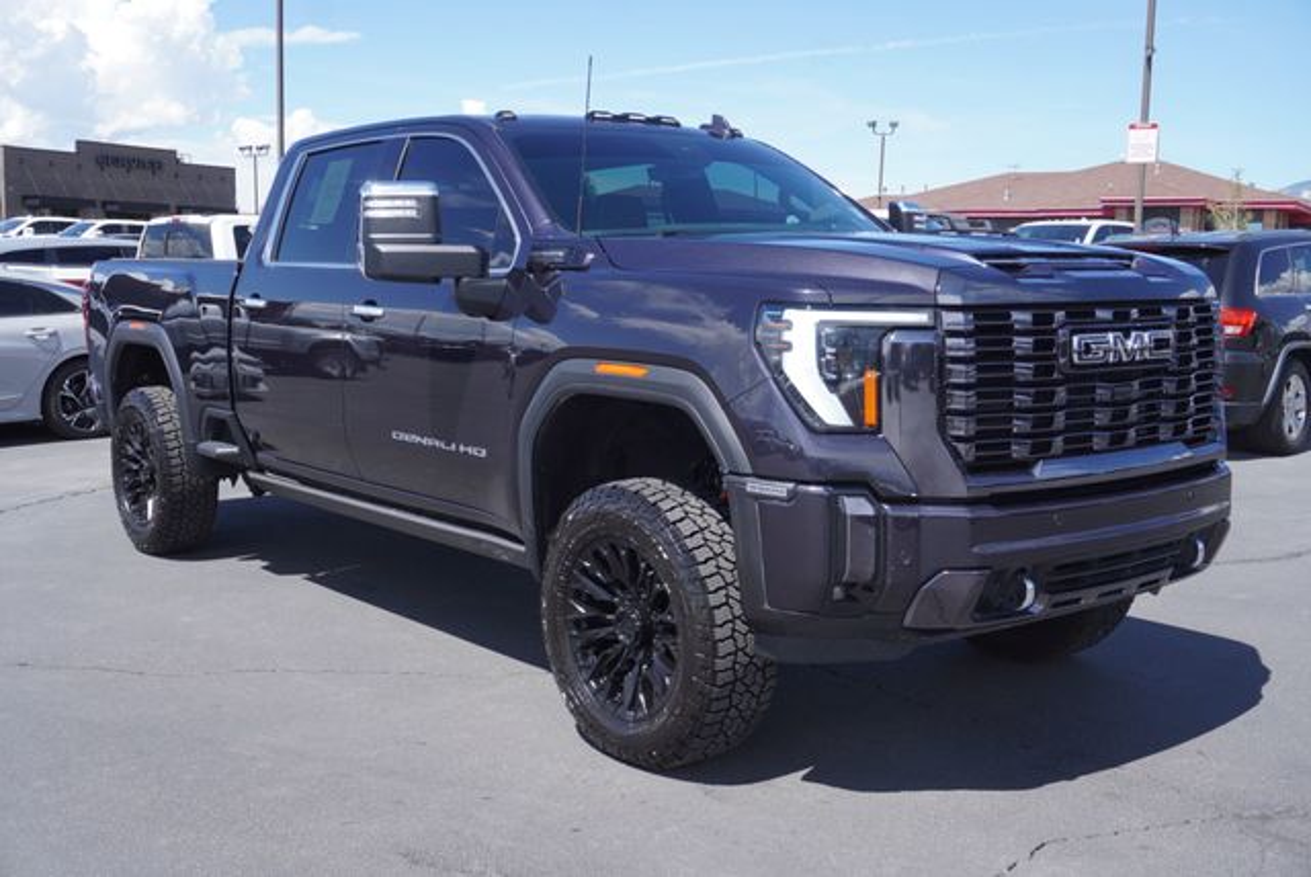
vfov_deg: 34.3
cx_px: 656
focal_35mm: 39
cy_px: 438
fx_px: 1422
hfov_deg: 49.5
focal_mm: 26
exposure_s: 1/160
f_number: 7.1
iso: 100
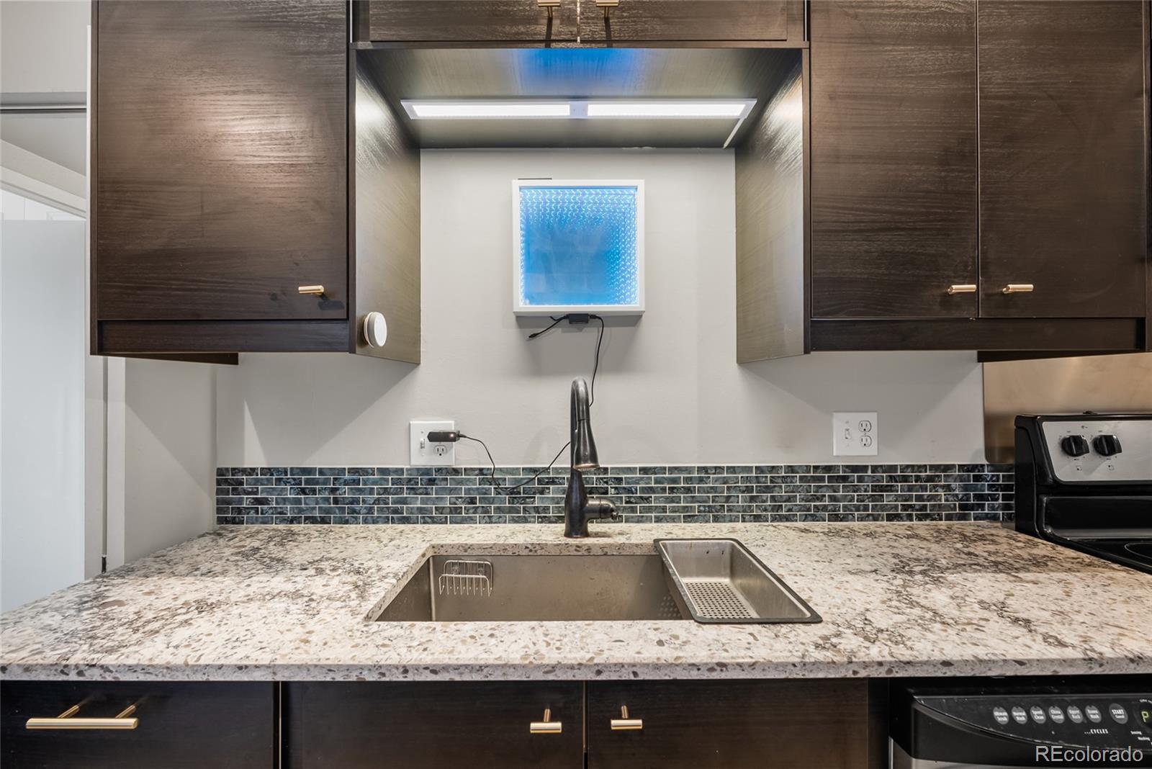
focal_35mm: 16
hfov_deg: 96.7
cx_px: 576
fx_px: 512
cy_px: 384
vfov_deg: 73.8
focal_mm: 16
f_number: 8
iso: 200
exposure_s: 1.6
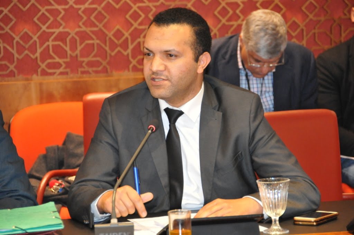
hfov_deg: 11.4
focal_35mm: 180
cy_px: 118
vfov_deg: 7.6
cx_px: 177
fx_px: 1768
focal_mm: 120
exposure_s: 1/60
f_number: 5.3
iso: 3200
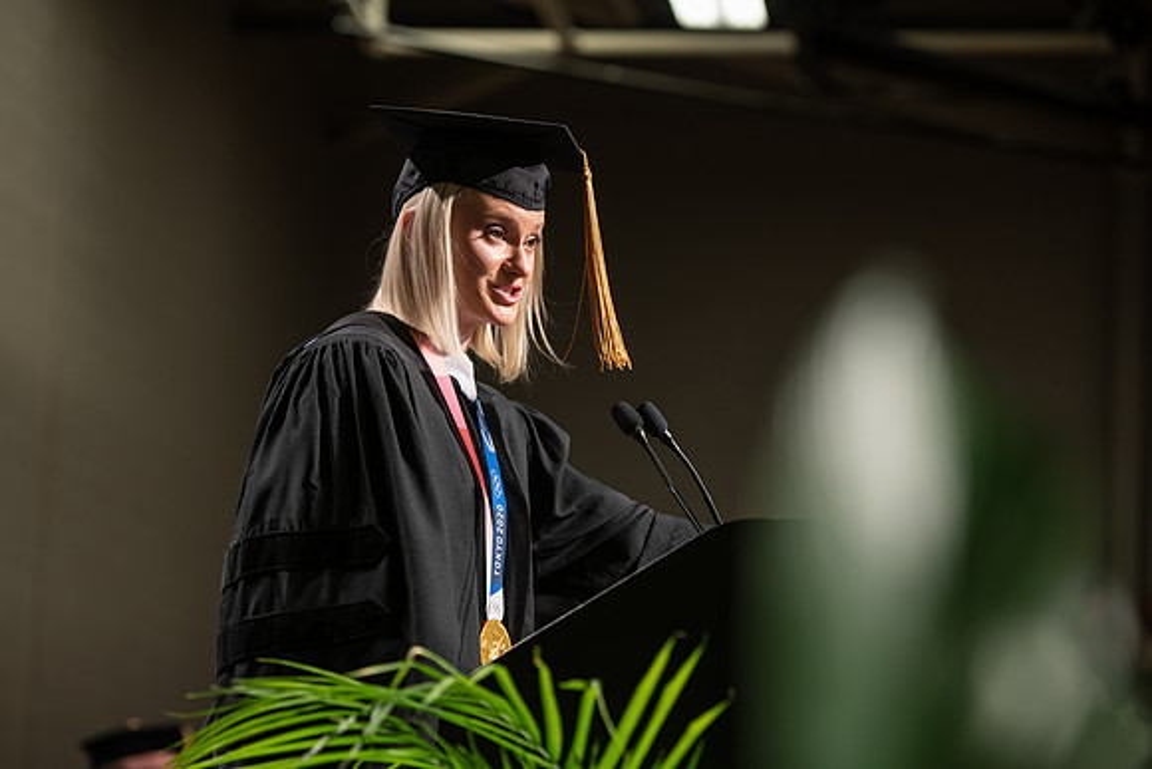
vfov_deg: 11.2
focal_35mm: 122
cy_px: 384
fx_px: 3905
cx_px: 576
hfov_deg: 16.8
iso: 1000
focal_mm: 122
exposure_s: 1/200
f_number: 4
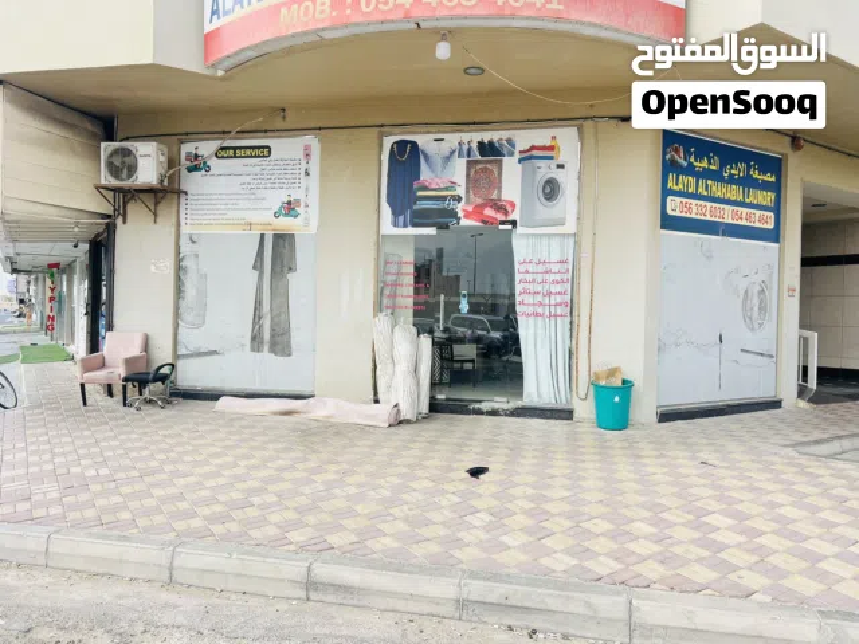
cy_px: 322
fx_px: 645
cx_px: 430
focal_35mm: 26
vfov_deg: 53.1
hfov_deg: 67.3
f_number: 1.5
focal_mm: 5.7
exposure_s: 1/1808
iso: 50
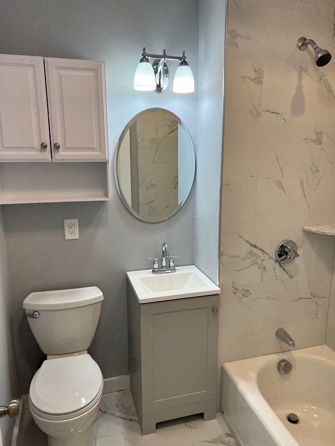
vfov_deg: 67.3
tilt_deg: -13.3
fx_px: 335
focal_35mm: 26
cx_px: 168
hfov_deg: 53.1
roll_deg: +0.5
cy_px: 223
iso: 64
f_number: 1.5
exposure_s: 1/153
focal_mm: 5.7
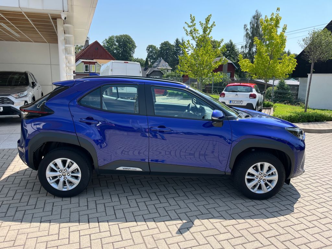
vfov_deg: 53.1
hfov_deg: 67.3
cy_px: 124
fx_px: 249
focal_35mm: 26
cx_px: 166
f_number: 1.6
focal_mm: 5.1
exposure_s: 1/1339
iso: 50
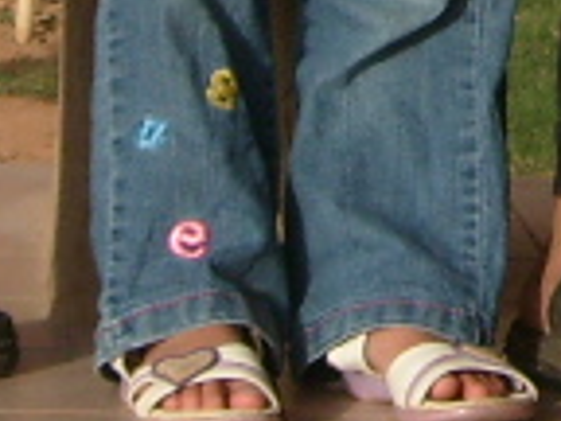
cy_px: -733
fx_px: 4959
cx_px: 900
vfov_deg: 4.7
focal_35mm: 306
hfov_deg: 6.4
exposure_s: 1/125
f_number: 7.7
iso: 80
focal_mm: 7.2
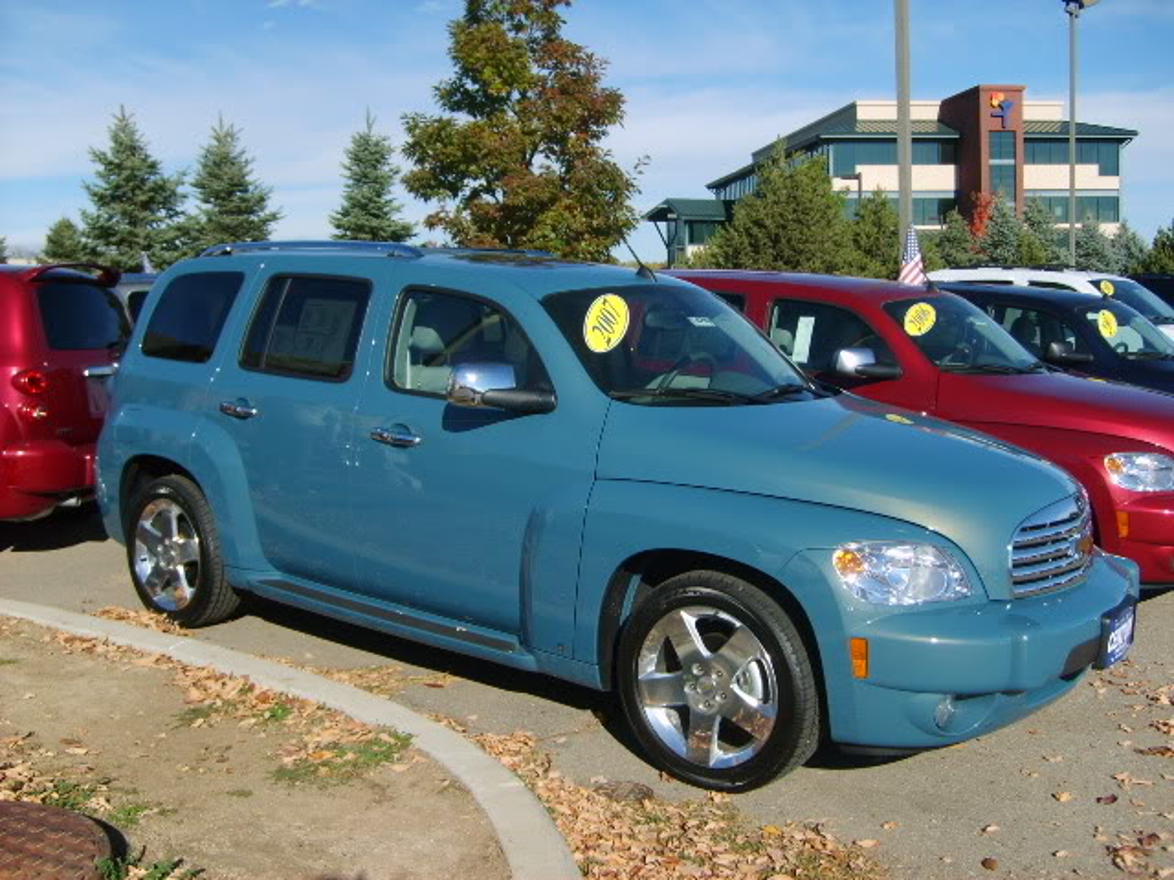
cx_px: 587
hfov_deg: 52.6
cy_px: 440
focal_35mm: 35
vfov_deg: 40.7
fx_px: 1187
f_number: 2.8
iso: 50
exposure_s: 1/1000
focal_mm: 5.8
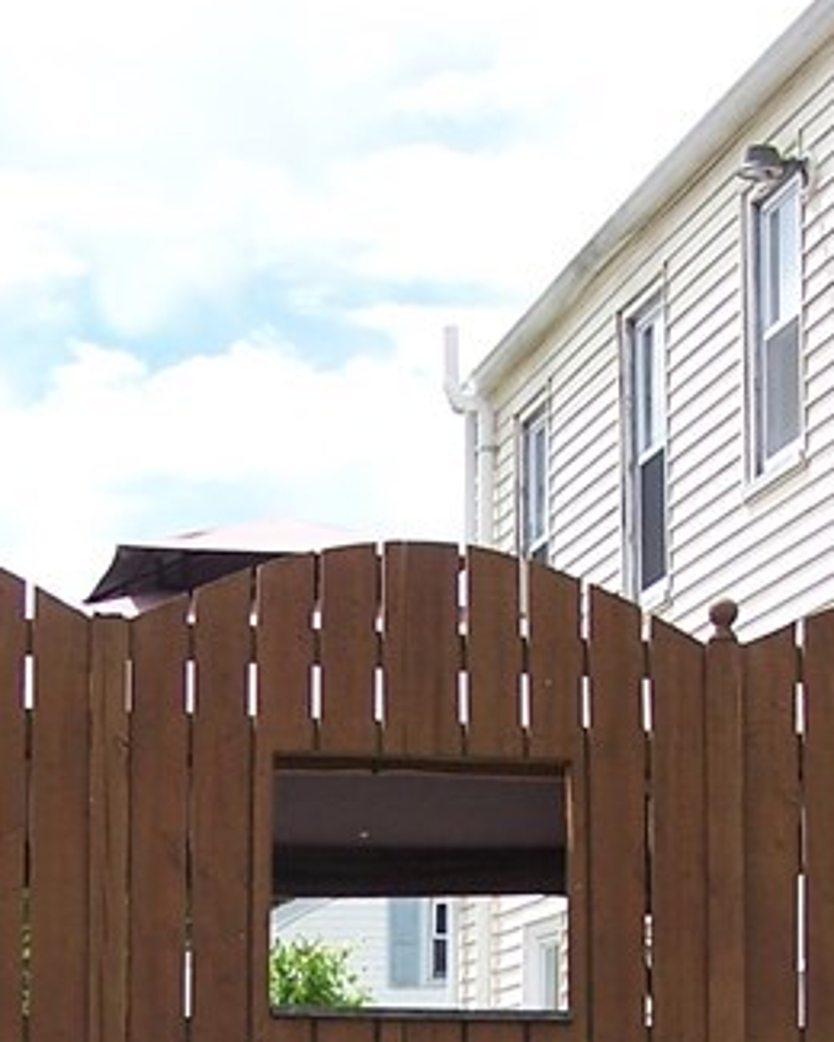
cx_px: 398
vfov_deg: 16.1
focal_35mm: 117
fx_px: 3610
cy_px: 1032
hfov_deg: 13.2
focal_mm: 6.3
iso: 80
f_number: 2.8
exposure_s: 1/1000
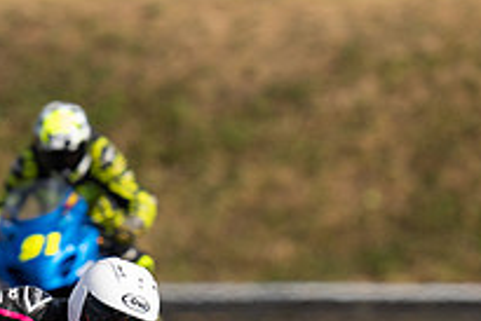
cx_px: 14
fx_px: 15108
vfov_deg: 1.2
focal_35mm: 1130
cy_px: 369
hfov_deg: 1.8
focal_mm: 400
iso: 50
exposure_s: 1/500
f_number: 4.5
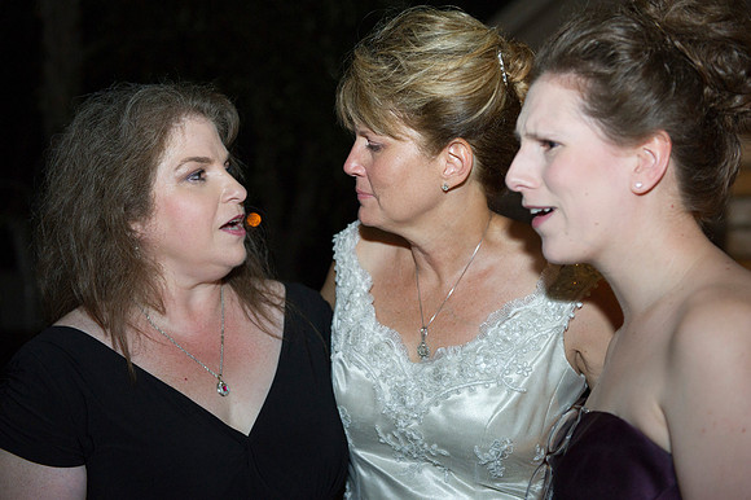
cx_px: 376
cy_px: 250
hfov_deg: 35.7
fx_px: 1168
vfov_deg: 24.2
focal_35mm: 56
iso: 2000
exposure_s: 1/60
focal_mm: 56
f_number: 3.2
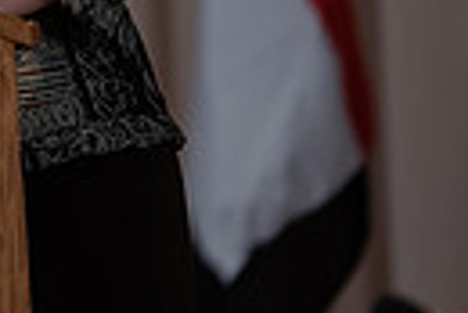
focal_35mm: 714
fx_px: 9292
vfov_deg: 1.9
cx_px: -392
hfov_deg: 2.9
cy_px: -268
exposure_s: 1/200
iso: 1250
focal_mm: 160
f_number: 3.2
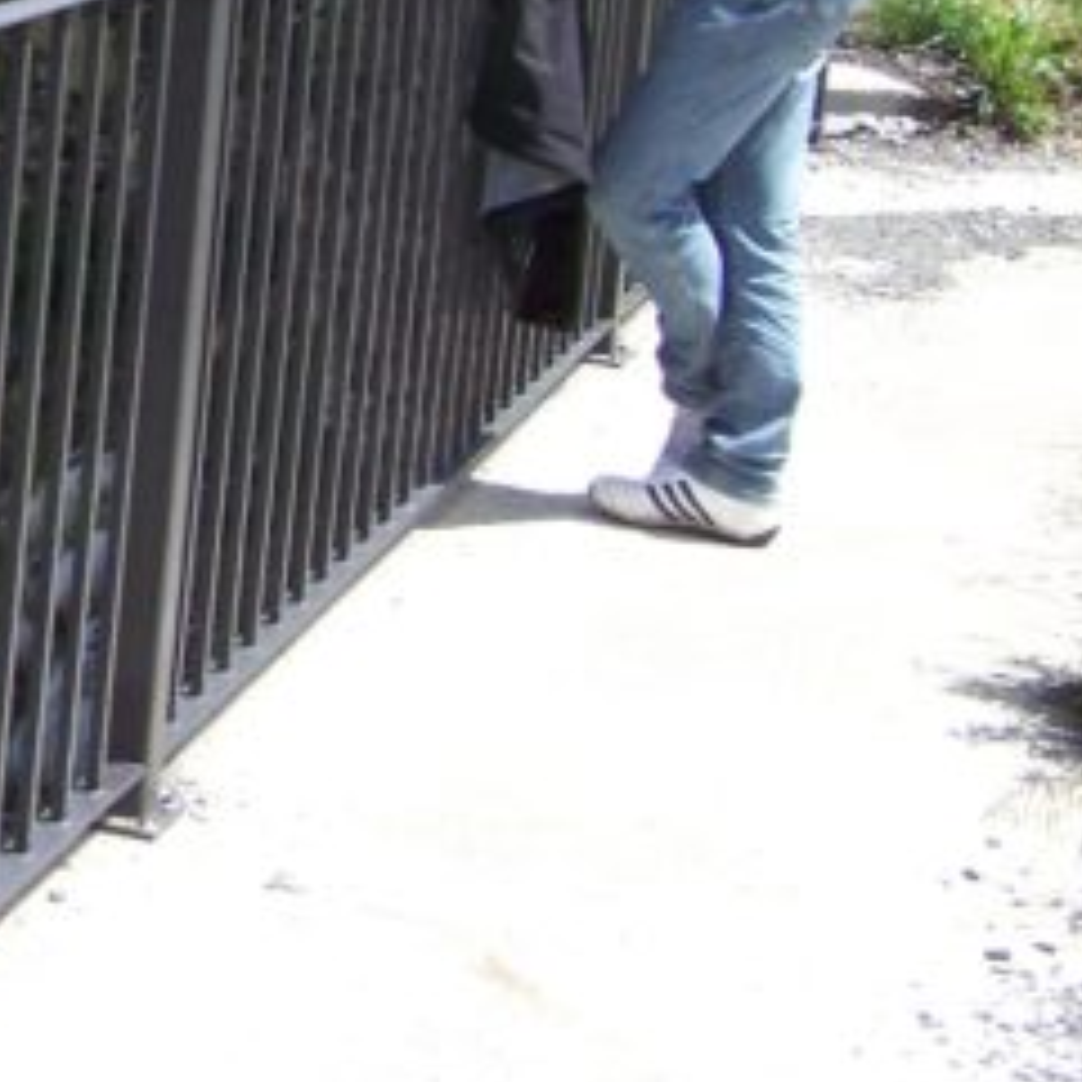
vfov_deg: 17.5
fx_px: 3430
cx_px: -440
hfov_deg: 16.6
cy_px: -27
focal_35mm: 97
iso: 64
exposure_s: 1/400
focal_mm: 6.3
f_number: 2.8
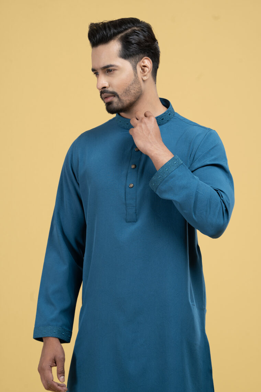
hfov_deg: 6.9
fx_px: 2175
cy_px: 196
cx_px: 130
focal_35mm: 200
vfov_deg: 10.3
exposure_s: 1/125
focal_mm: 200
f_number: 8
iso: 160
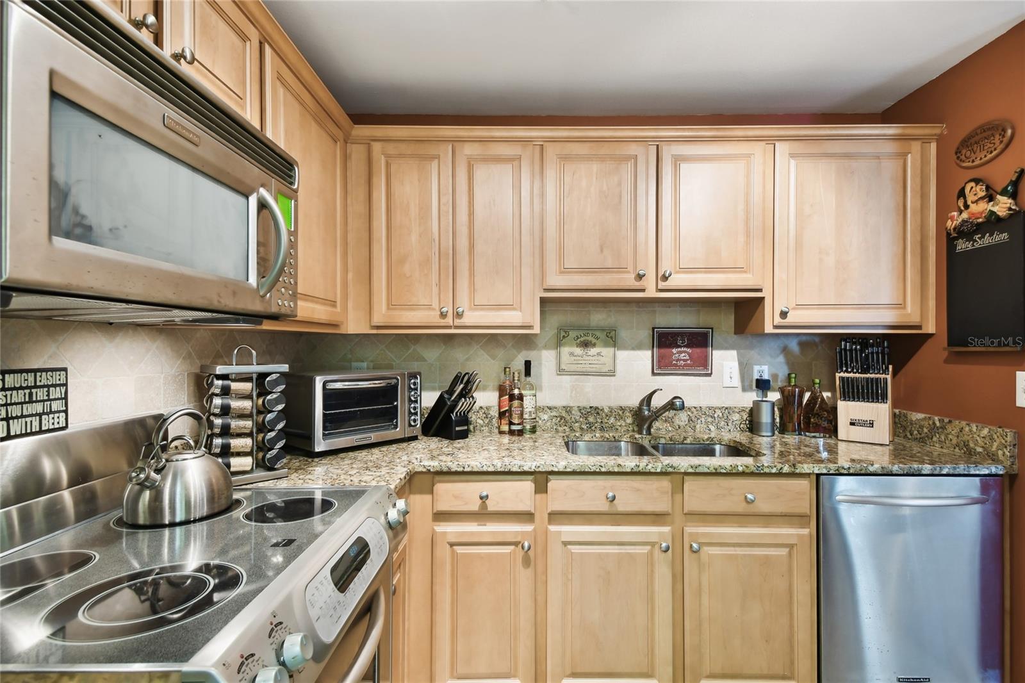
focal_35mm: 17
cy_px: 342
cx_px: 512
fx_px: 484
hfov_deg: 93.3
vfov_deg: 70.4
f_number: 7.1
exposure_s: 1/2.5
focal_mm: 11.5
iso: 100
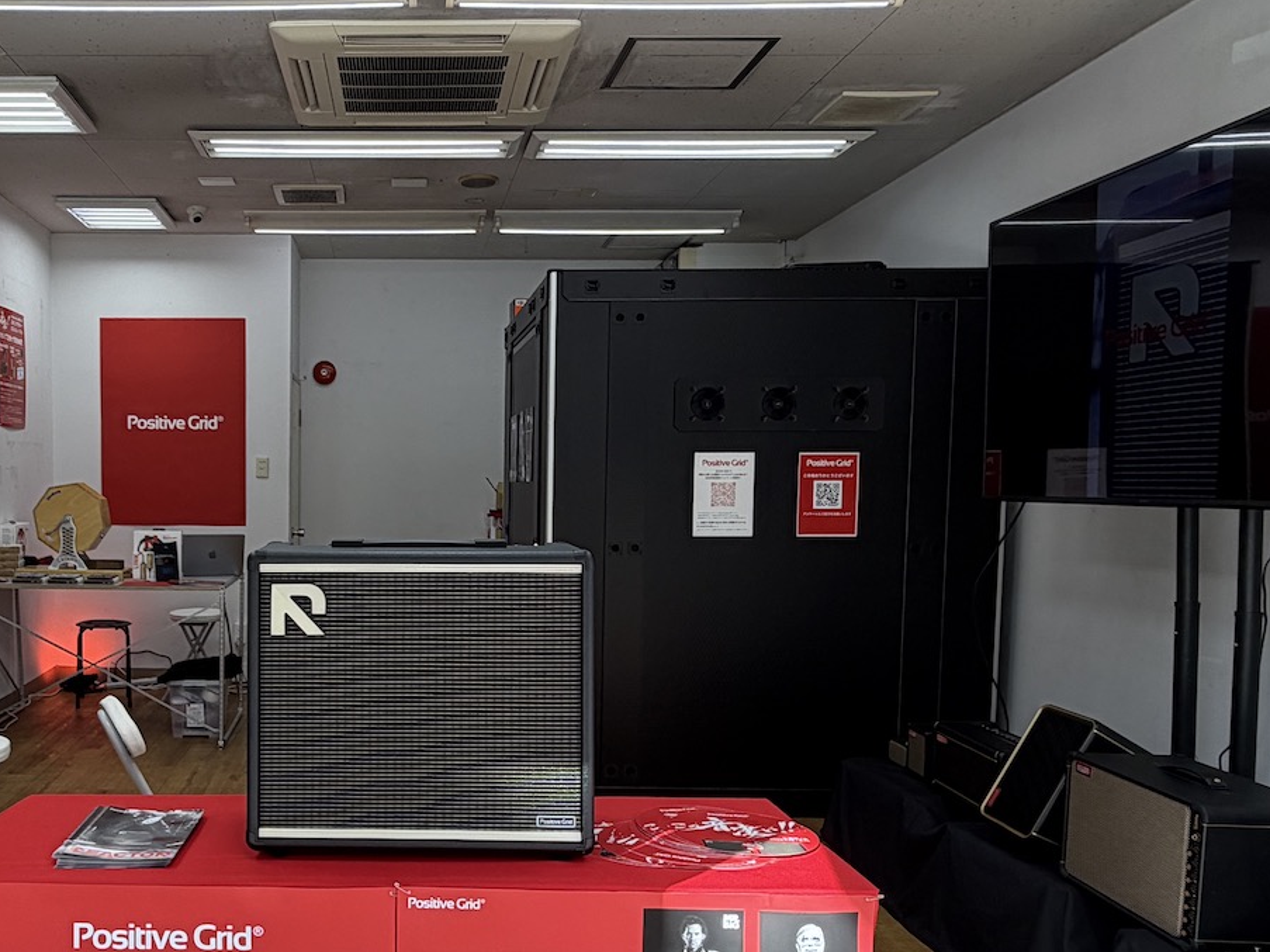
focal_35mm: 31
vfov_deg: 45.2
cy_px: 568
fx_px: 1137
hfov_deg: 56.3
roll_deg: -0.5
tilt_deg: -4.6
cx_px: 367
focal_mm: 2.22
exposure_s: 1/100
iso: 40
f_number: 2.2
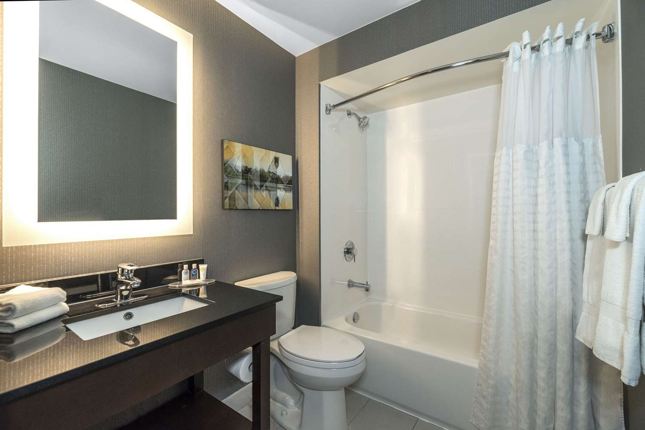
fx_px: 251
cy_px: 215
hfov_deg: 104.3
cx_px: 322
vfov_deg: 81.2
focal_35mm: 14
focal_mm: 14
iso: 1250
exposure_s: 1/80
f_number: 8
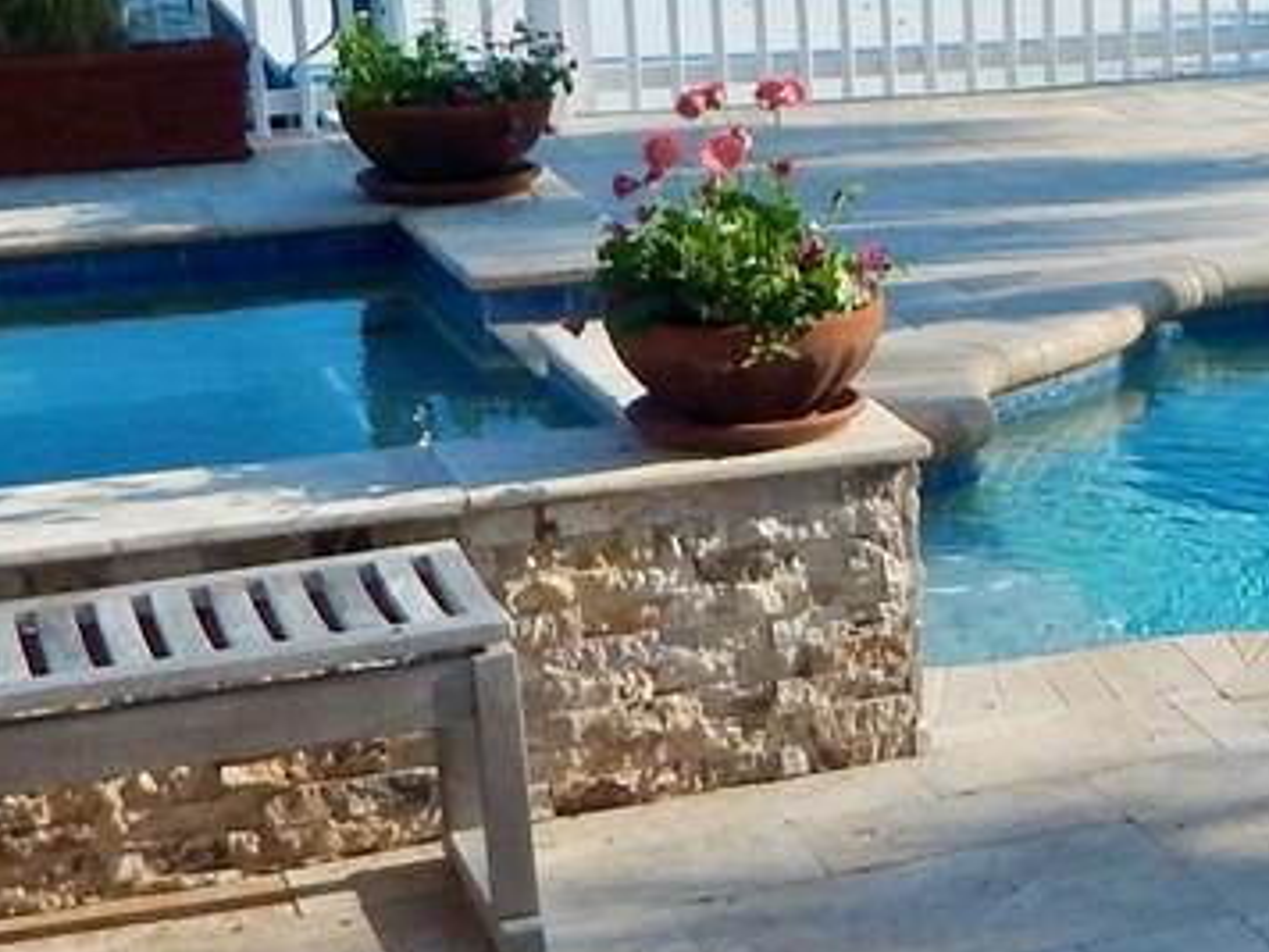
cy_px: 481
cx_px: 1925
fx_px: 3629
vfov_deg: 14.9
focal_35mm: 99
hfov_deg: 17.7
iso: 125
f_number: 6
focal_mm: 4
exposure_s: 1/500
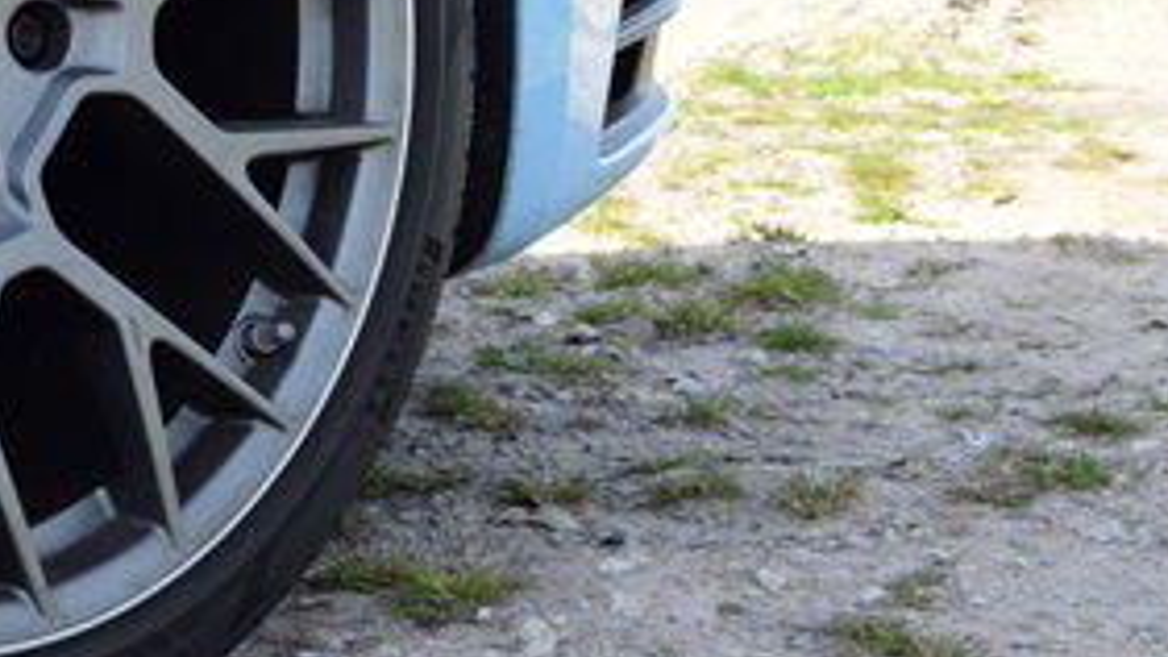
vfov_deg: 11.5
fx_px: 3190
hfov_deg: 20.1
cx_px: -10
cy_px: -166
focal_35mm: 103
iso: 200
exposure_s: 1/100
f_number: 8
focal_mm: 24
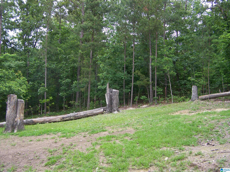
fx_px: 253
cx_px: 115
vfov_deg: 37.8
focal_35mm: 38
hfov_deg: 48.9
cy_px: 86
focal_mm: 6.3
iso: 80
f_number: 2.8
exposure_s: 1/125
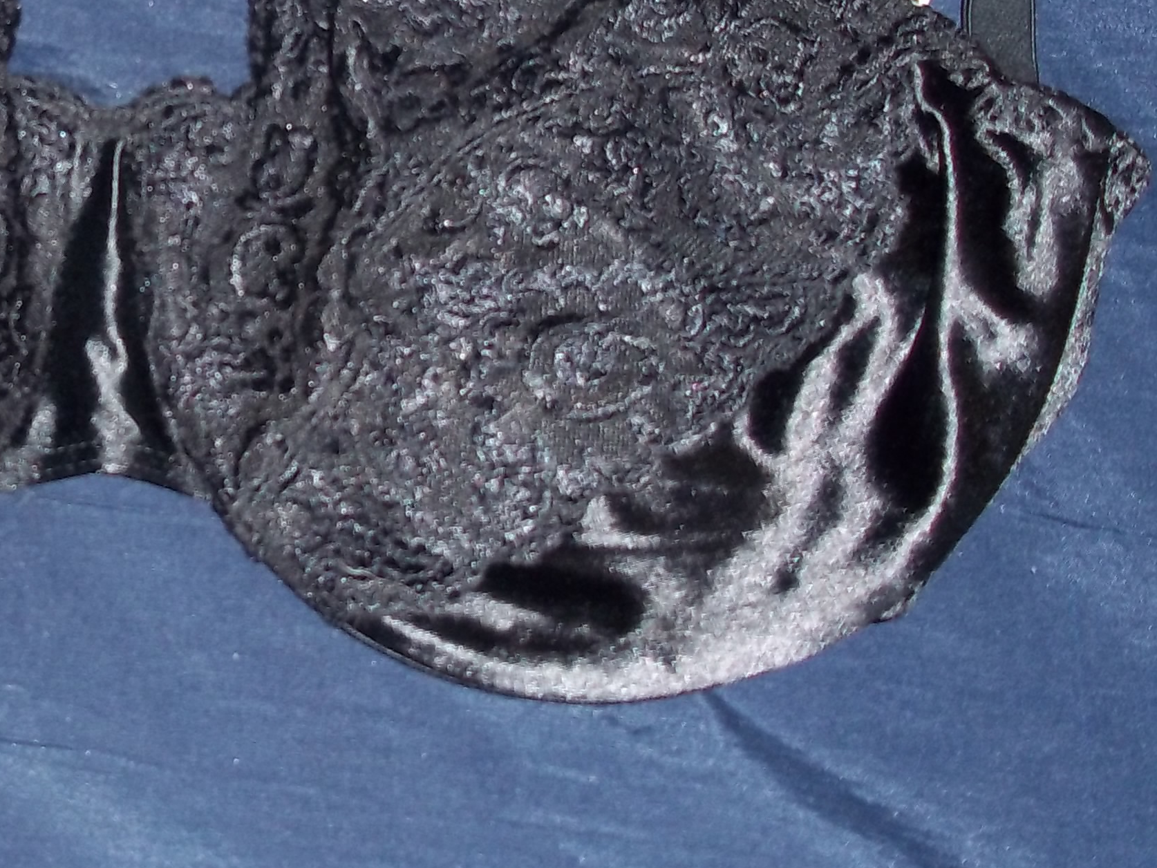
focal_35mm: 86
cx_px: -15
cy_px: 183
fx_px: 2875
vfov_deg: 17.0
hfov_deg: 21.9
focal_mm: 6.5
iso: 80
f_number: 3.1
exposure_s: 1/30
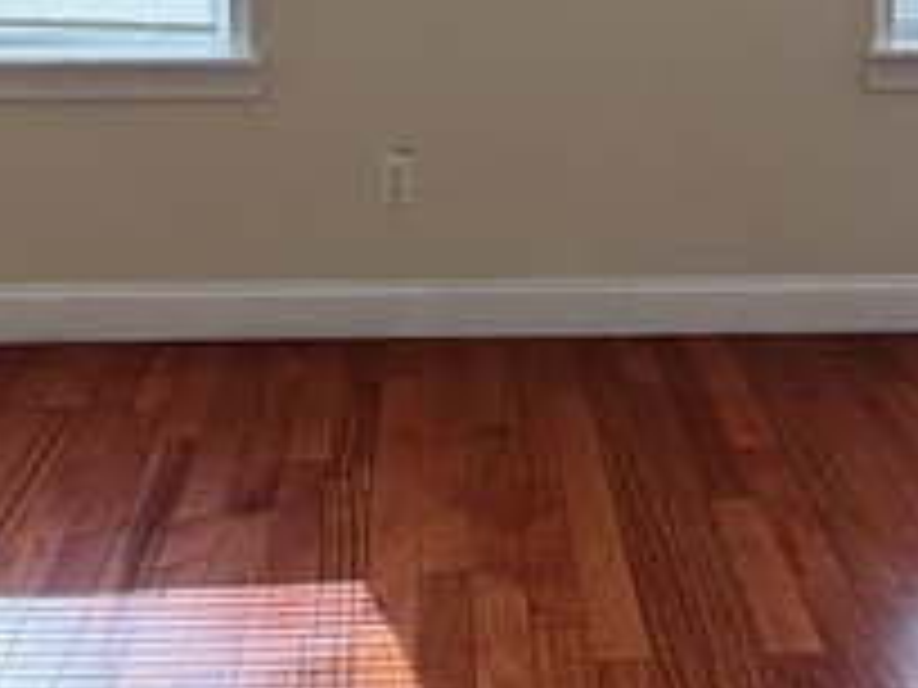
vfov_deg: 24.1
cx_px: 495
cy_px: -139
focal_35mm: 55
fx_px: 1459
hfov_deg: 34.9
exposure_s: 1/173
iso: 64
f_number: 2.2
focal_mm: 2.22
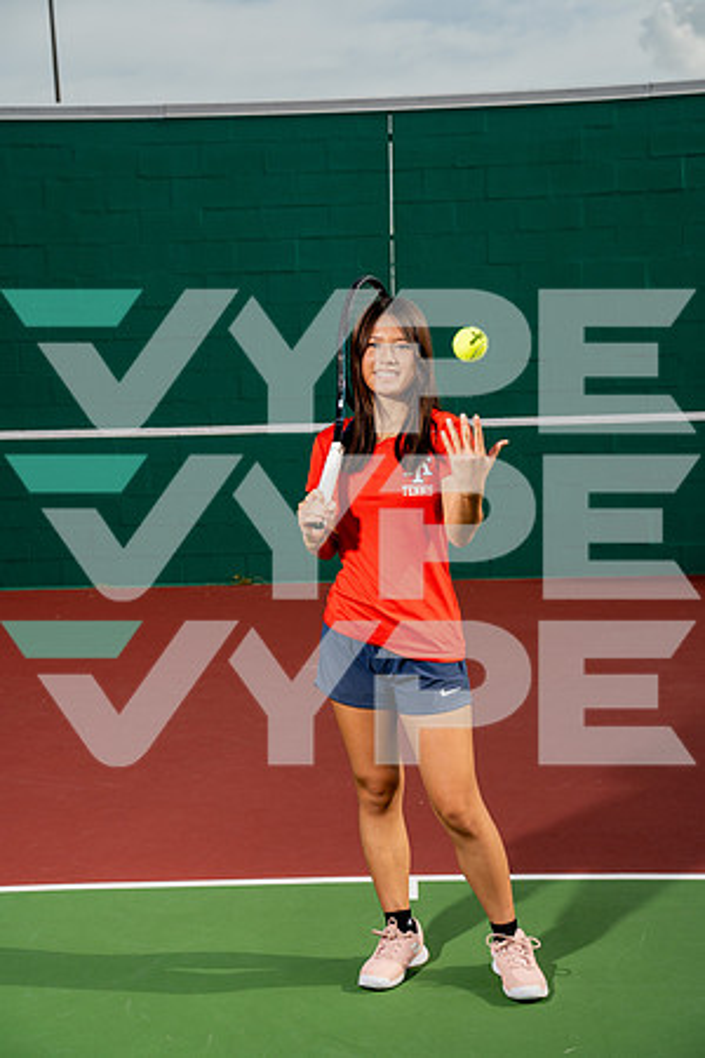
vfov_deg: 33.9
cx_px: 352
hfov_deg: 23.0
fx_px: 1733
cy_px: 529
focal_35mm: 59
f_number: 5.6
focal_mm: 59
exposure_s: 1/640
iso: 100
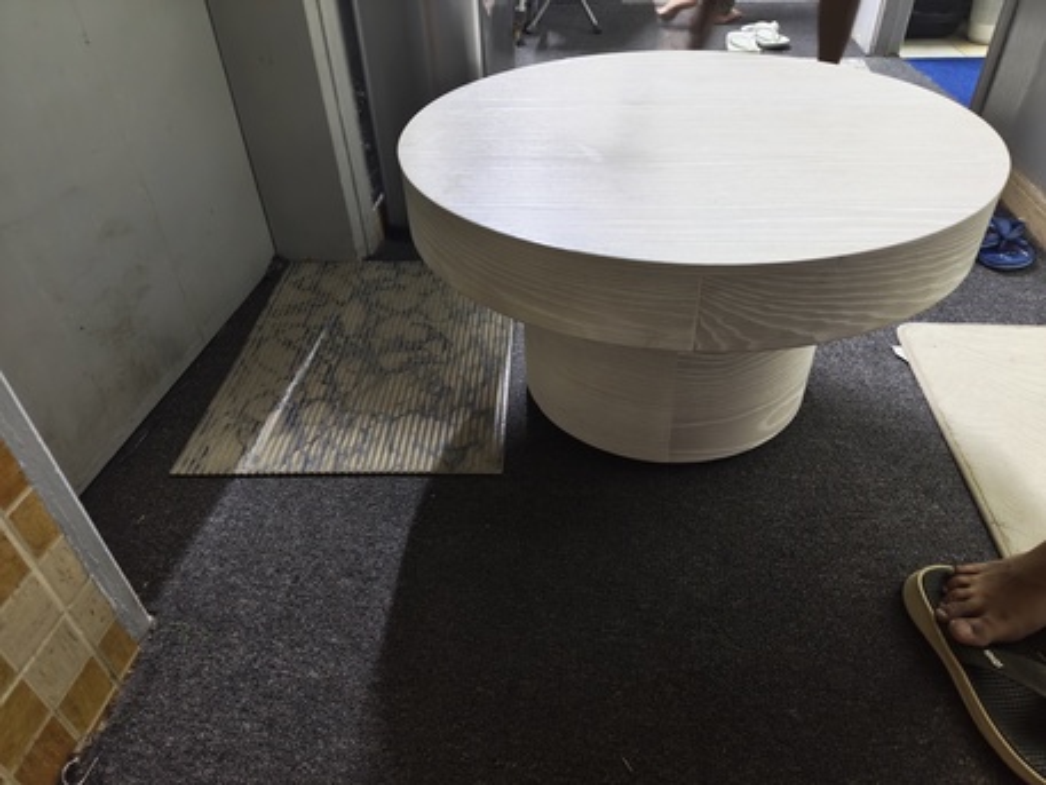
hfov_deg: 71.6
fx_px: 725
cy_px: 392
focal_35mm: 24
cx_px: 523
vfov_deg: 56.8
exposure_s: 1/16.7
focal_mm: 5.56
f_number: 1.88
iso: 5045
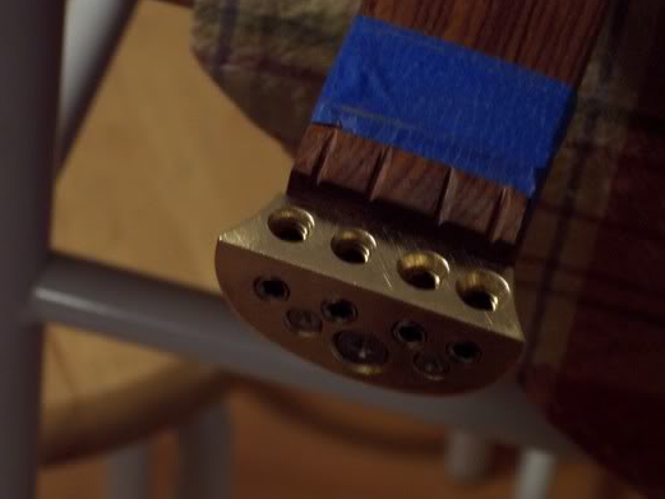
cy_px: 281
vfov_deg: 10.6
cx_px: 362
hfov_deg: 14.1
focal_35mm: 140
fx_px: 2690
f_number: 4.8
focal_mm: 24
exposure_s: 1/8
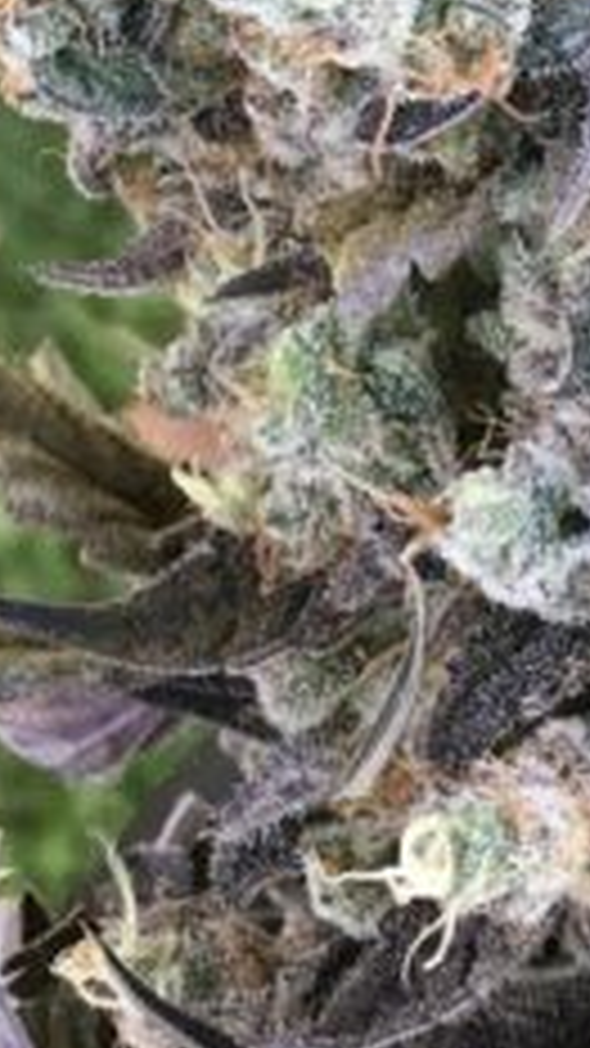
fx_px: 3867
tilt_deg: -56.5
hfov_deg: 8.7
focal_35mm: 139
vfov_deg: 14.6
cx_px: 266
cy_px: -423
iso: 25
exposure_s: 1/40
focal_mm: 4.15
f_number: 2.2
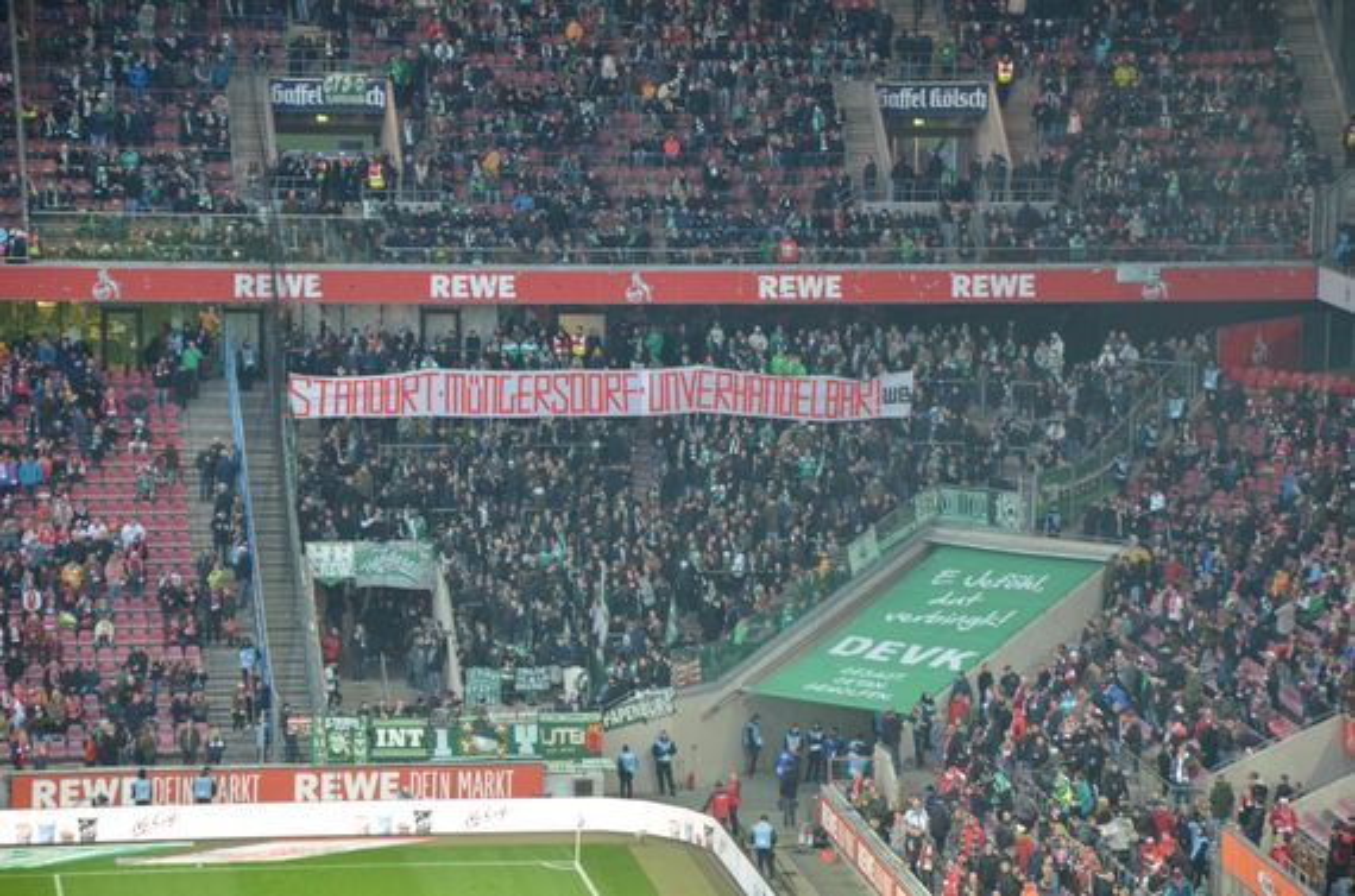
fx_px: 5913
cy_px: 448
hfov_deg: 13.1
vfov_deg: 8.7
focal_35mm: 158
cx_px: 678
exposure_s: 1/125
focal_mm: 105
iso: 2000
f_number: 5.6
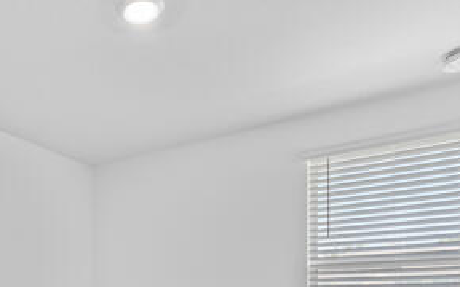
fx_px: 426
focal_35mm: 34
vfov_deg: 33.2
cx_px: 81
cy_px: 305
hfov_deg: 52.4
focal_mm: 16
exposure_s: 1/1.25
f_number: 8
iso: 100
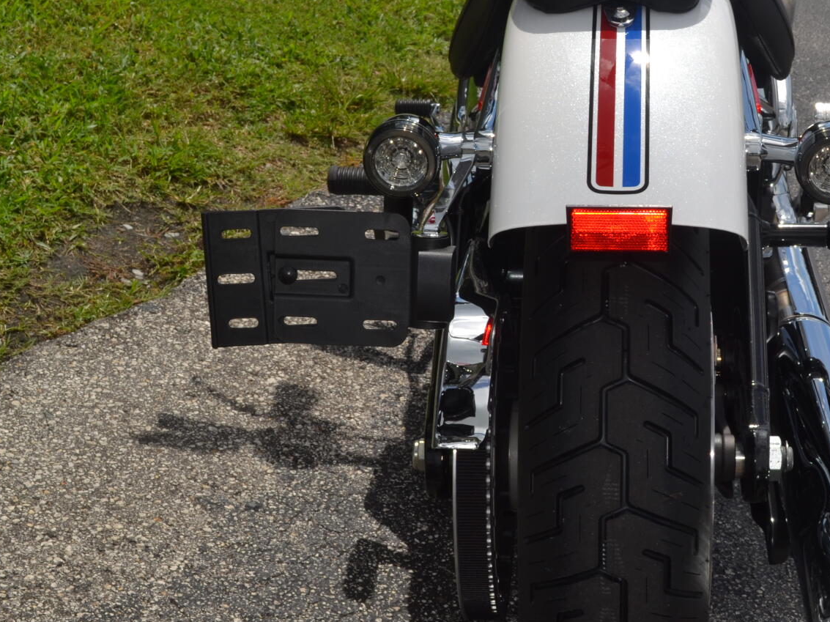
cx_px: 629
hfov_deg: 26.0
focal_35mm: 74
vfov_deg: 19.9
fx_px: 1770
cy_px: 351
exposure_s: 1/200
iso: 100
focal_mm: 29
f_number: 13
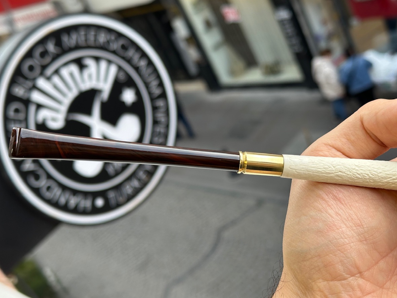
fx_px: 596
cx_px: 199
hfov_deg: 36.8
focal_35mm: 52
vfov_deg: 28.0
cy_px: 152
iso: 64
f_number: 1.78
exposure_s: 1/129
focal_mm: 6.86
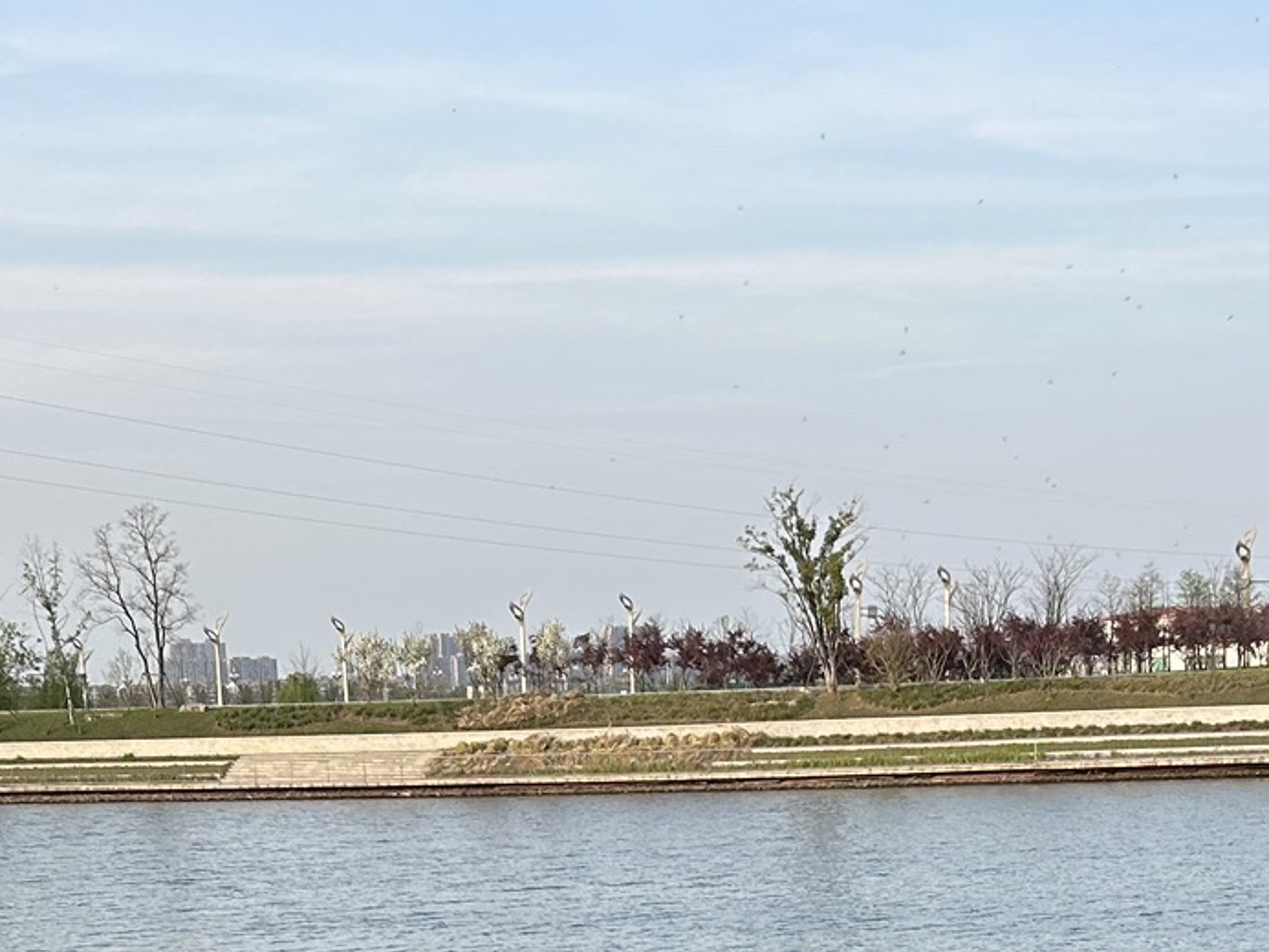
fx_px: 2750
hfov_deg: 26.0
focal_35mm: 75
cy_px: 1236
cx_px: 654
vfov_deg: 18.3
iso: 50
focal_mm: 5.7
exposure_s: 1/1112
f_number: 1.5
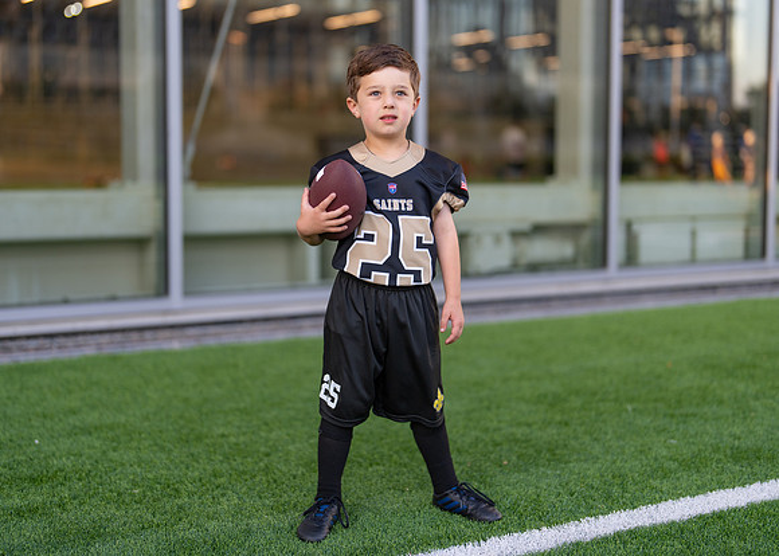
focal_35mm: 57
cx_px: 373
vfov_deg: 24.8
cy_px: 261
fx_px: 1265
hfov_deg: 34.2
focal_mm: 50
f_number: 1.2
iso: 200
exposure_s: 1/1000
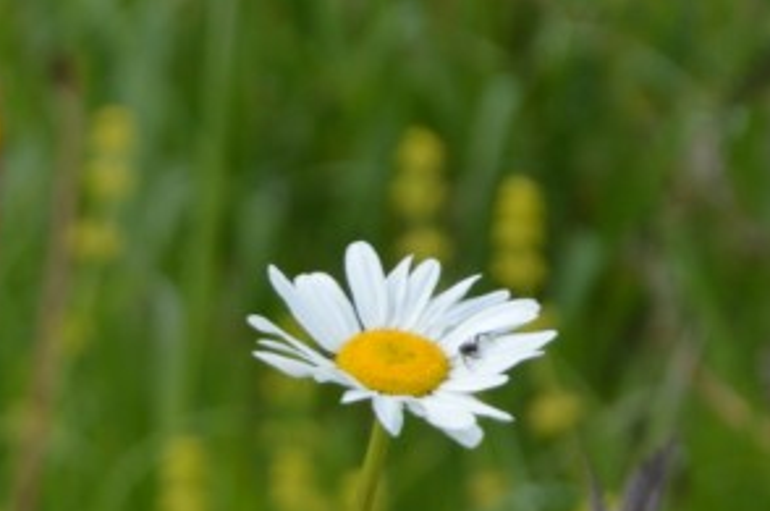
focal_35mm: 619
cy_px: 747
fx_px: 13217
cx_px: -520
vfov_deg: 2.2
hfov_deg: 3.3
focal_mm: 105
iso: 100
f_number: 6.3
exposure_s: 1/200
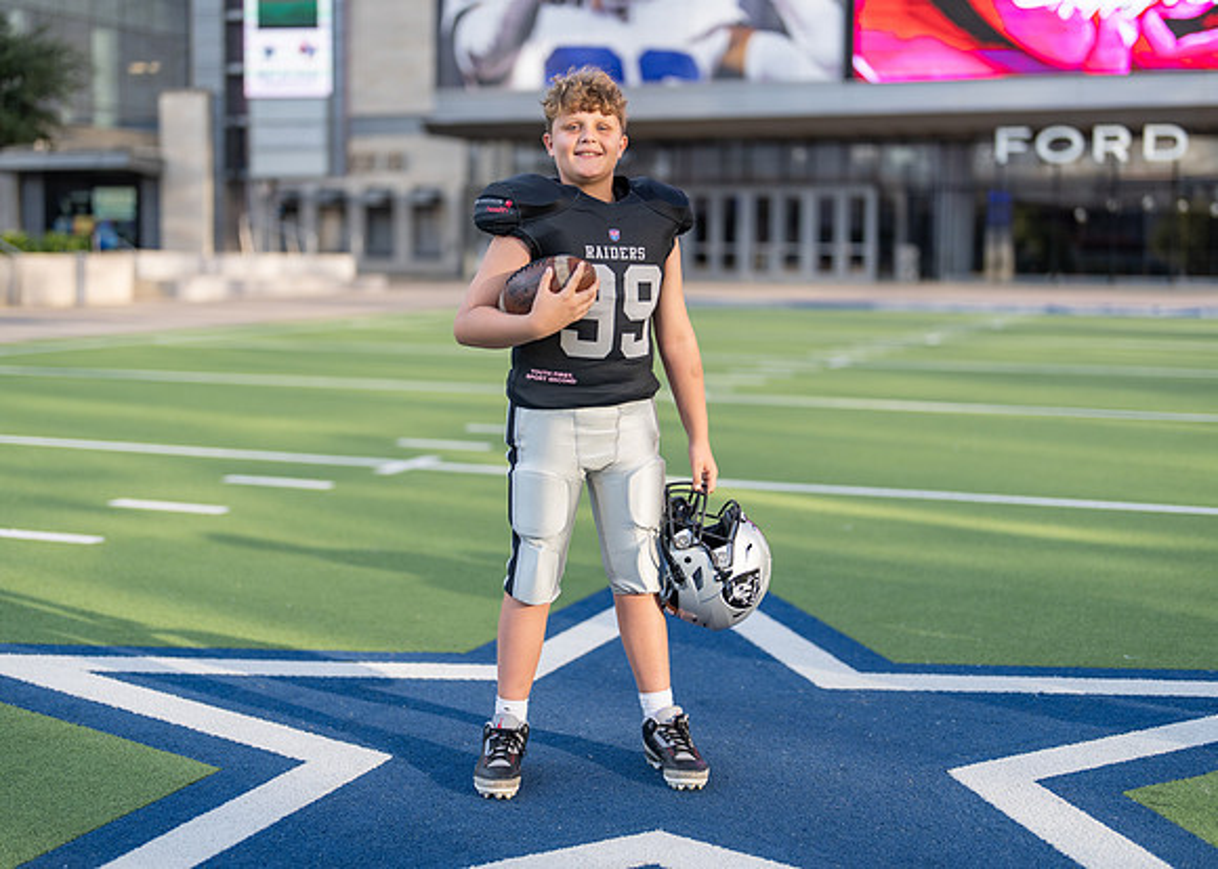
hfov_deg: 37.2
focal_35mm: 52
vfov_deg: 27.0
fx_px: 1812
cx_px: 609
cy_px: 434
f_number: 1.2
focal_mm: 50
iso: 100
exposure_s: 1/2500
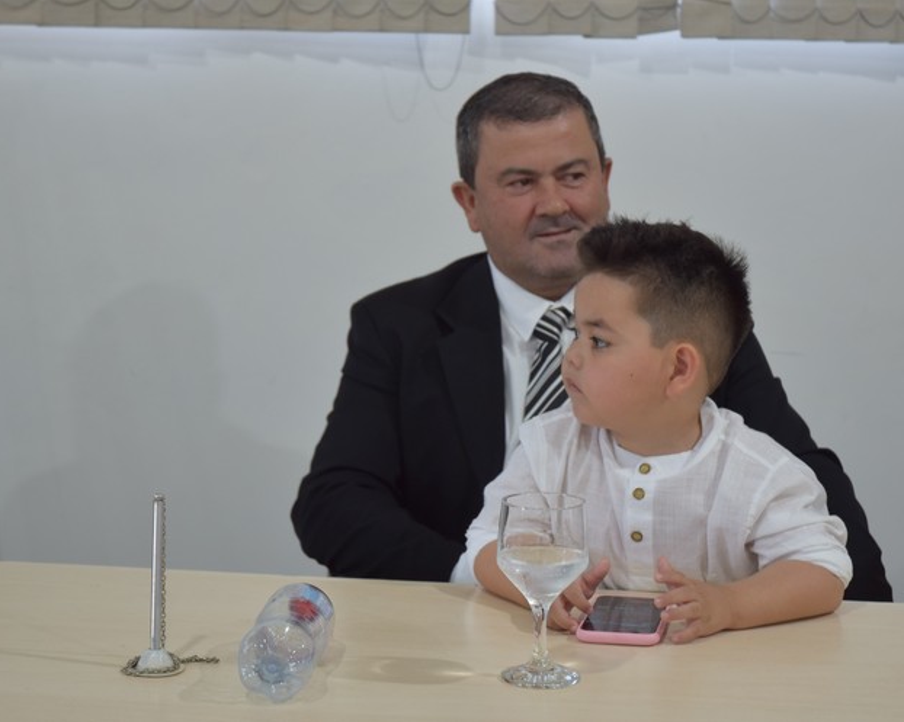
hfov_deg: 24.5
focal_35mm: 78
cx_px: 459
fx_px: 2086
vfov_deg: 19.6
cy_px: 362
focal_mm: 46
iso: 450
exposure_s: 1/60
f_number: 4.5
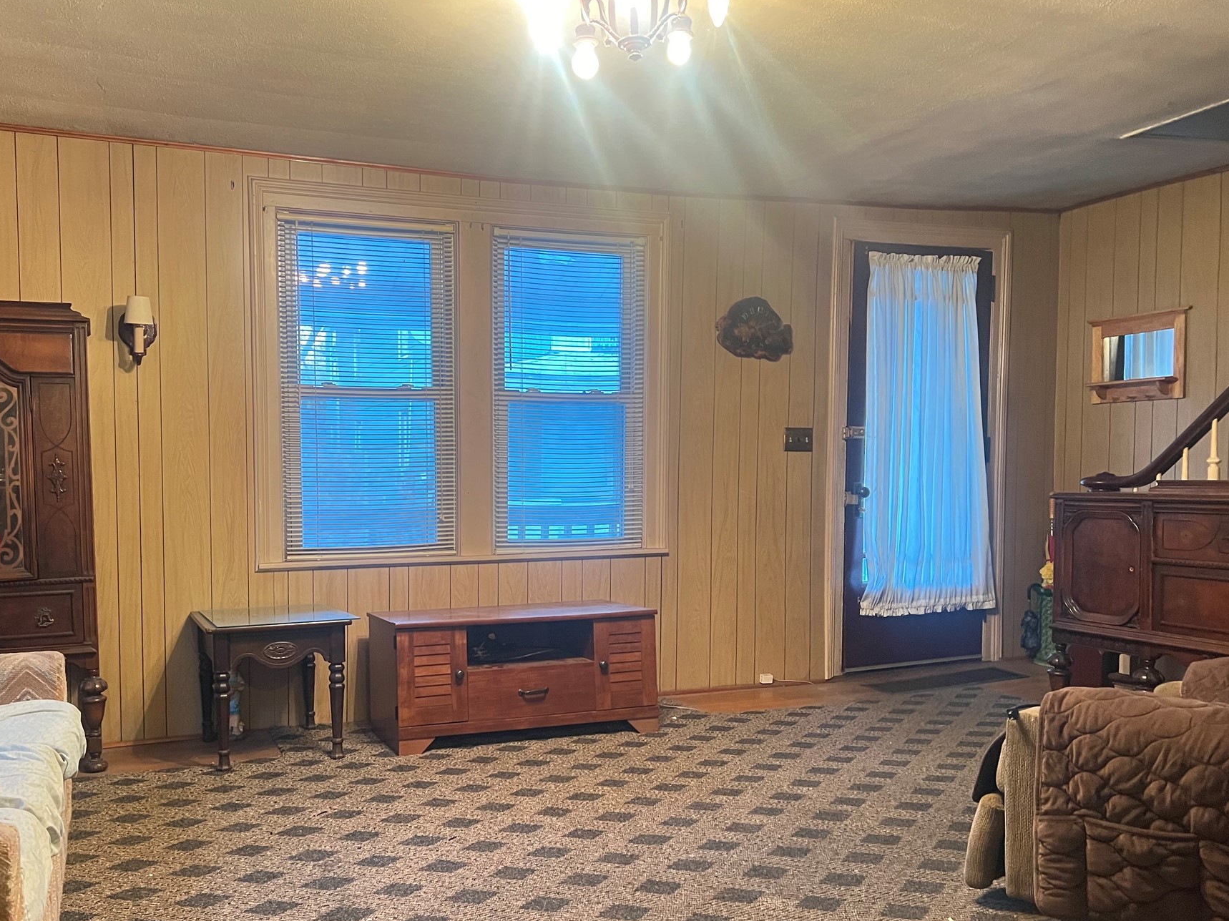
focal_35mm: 31
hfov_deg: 58.1
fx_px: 1100
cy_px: 534
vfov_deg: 45.3
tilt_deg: -3.5
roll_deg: +0.1
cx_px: 521
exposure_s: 1/40
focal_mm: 5.7
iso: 400
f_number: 1.5
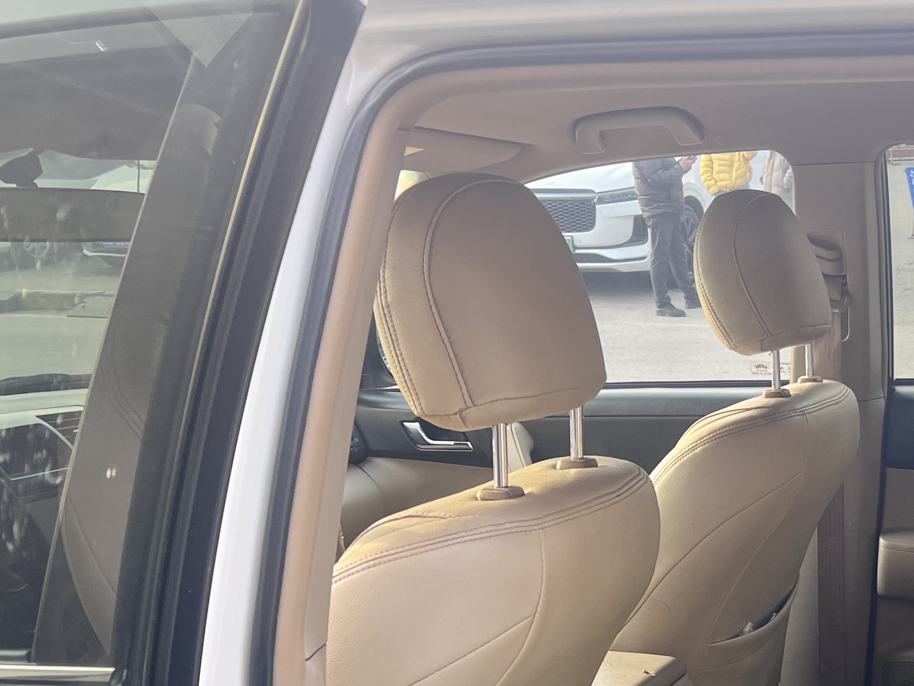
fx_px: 1532
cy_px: 601
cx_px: 909
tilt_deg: -17.0
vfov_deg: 24.6
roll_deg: +1.9
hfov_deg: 30.9
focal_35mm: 58
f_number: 1.5
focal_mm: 5.7
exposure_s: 1/121
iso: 80
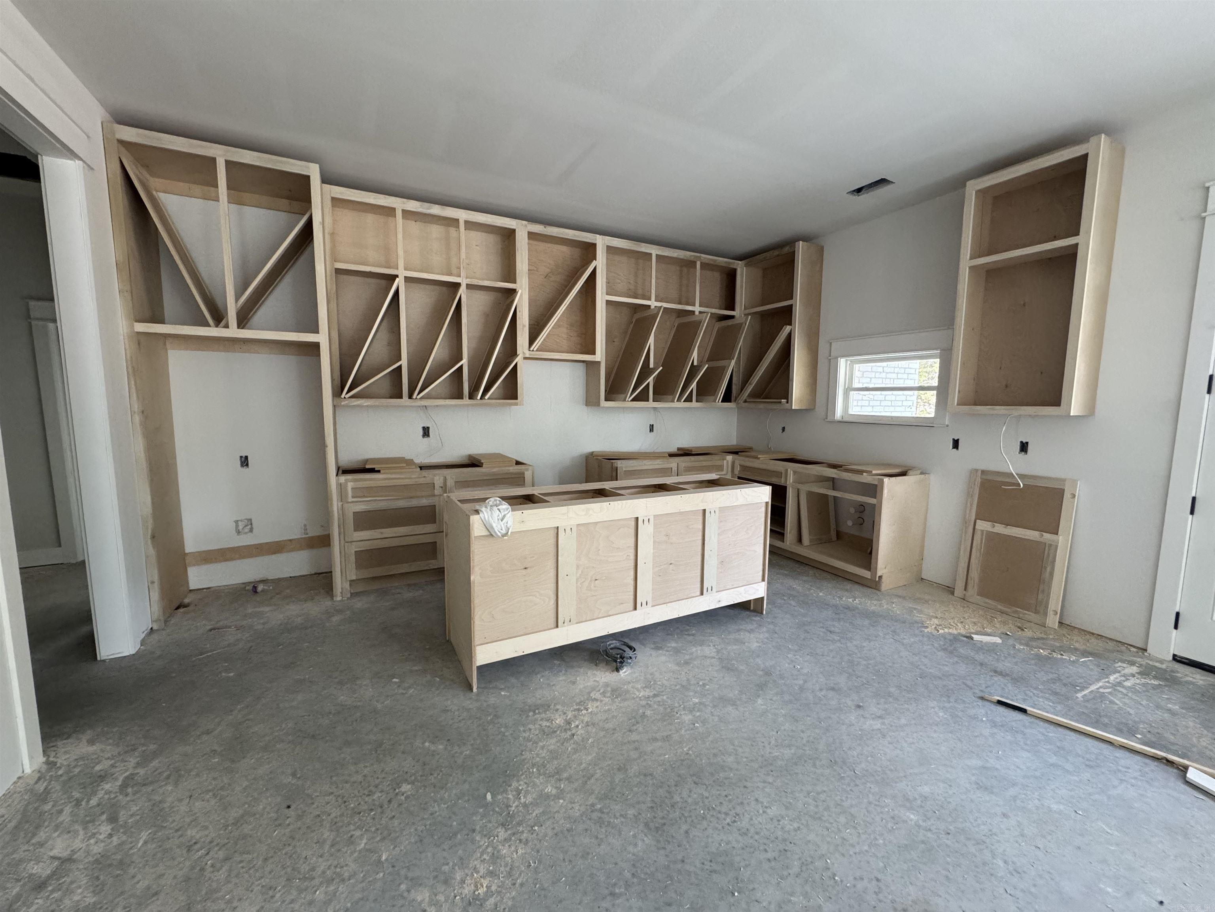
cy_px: 456
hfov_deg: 102.1
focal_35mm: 14
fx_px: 491
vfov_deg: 85.7
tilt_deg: -6.3
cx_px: 608
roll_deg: -0.5
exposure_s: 1/99
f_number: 2.2
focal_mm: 2.22
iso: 320
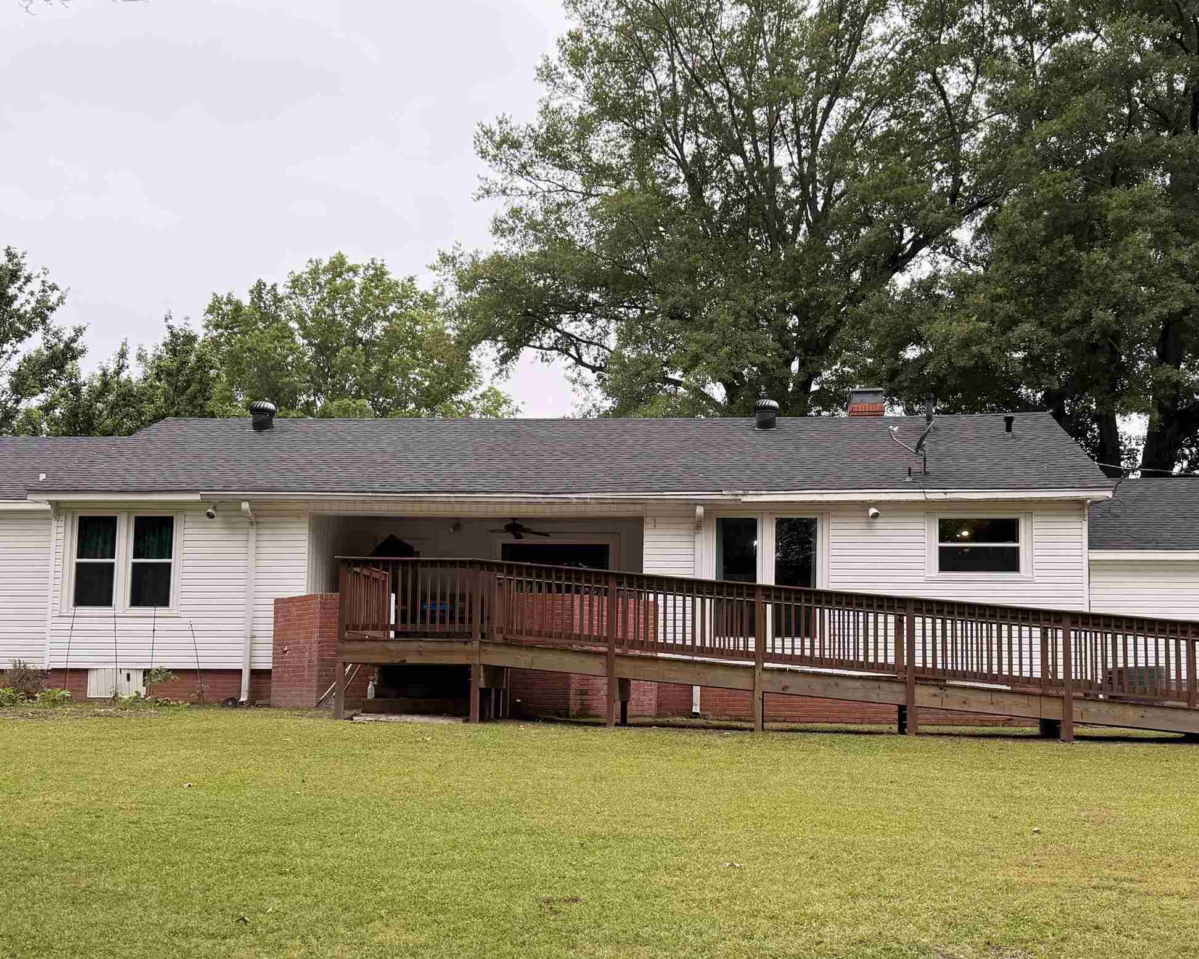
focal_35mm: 37
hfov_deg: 49.0
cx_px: 661
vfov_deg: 39.9
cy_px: 580
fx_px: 1313
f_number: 1.78
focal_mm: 6.76
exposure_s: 1/637
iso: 100
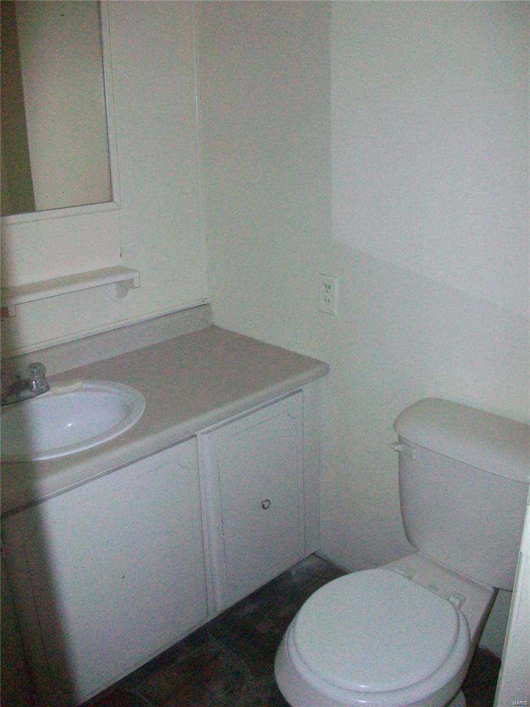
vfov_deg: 56.8
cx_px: 265
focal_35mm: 32
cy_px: 354
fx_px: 653
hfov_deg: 44.2
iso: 400
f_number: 2.8
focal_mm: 5.7
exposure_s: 1/125
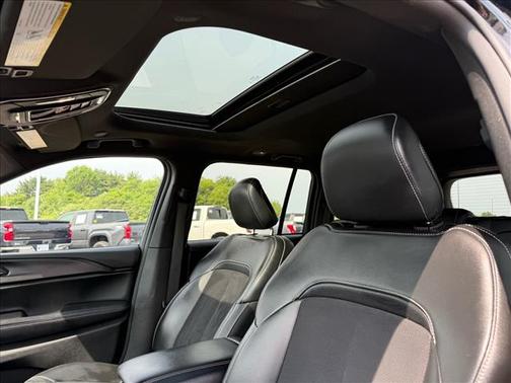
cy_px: 192
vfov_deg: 56.8
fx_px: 354
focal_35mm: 24
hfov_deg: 71.6
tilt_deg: +5.2
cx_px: 256
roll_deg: -0.6
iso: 80
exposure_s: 1/524
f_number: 1.78
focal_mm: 6.76
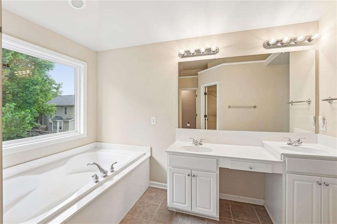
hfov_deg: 104.3
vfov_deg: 81.1
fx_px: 131
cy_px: 112
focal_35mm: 14
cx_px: 168
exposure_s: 1/20
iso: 320
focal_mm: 14
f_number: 8
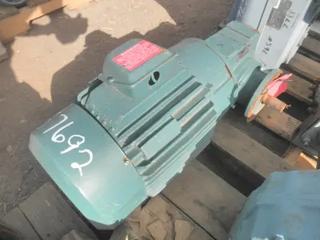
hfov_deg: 63.4
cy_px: 120
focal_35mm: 28
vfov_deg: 49.7
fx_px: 259
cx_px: 160
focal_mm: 5
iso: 64
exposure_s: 1/100
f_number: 8.5
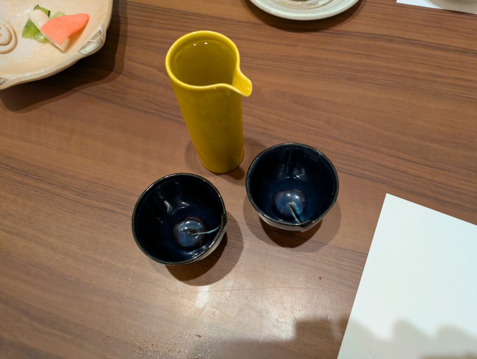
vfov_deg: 54.9
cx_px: 238
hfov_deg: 69.4
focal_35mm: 25
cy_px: 180
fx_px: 345
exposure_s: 1/33.3
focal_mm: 5.43
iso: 442
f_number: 1.89
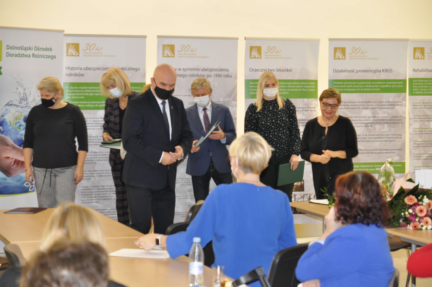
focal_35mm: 105
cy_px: 144
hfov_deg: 19.5
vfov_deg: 13.0
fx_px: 1258
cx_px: 216
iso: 800
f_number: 4.5
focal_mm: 70
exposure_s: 1/60
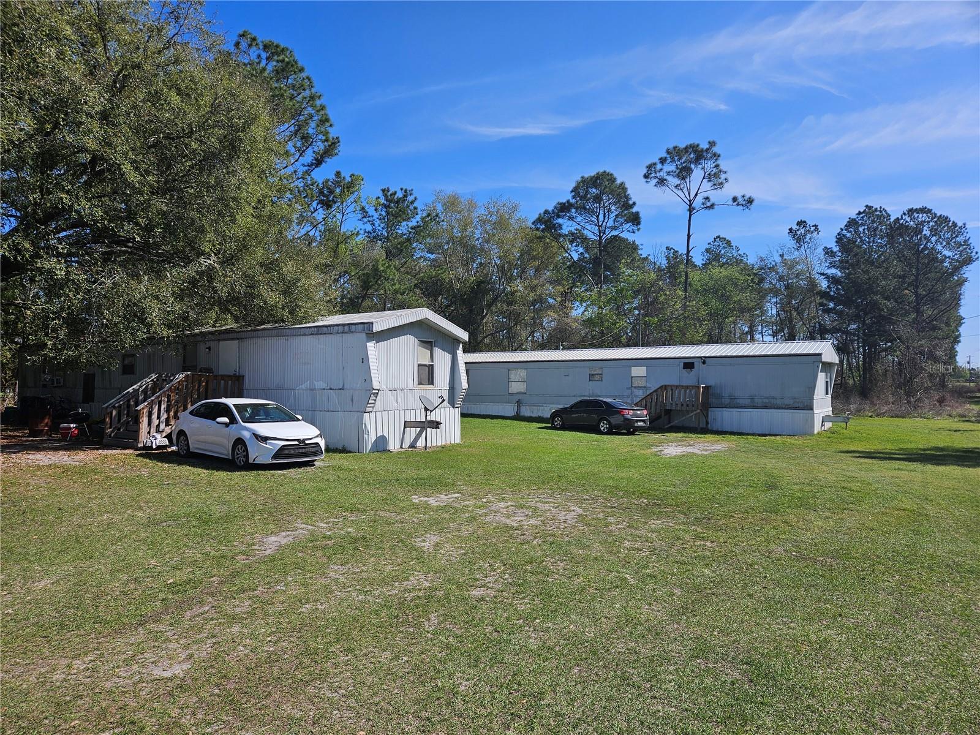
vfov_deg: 58.9
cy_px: 368
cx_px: 490
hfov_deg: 73.9
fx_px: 651
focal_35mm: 23
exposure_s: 1/2558
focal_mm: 5.4
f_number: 1.8
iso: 25
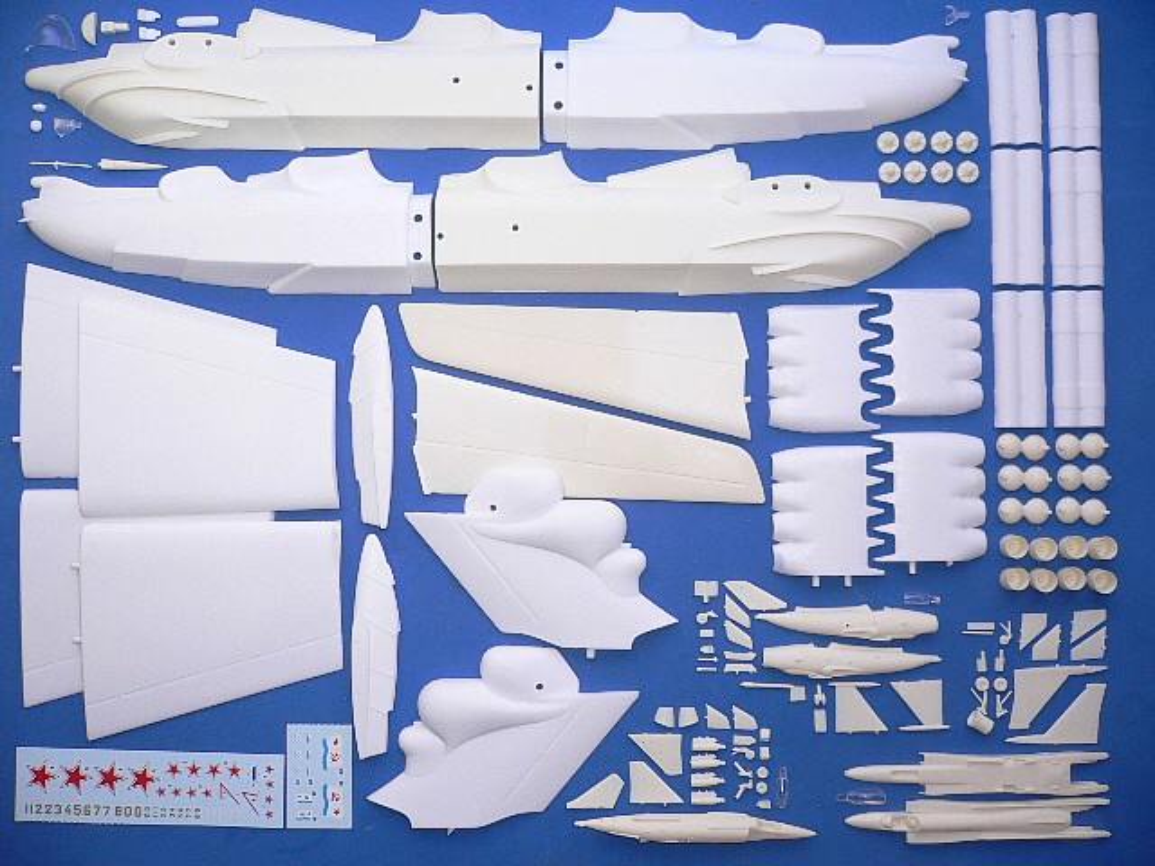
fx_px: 1168
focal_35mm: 35
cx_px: 578
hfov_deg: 52.6
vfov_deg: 40.7
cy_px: 433
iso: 100
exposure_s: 1/250
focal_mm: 5.8
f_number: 2.8
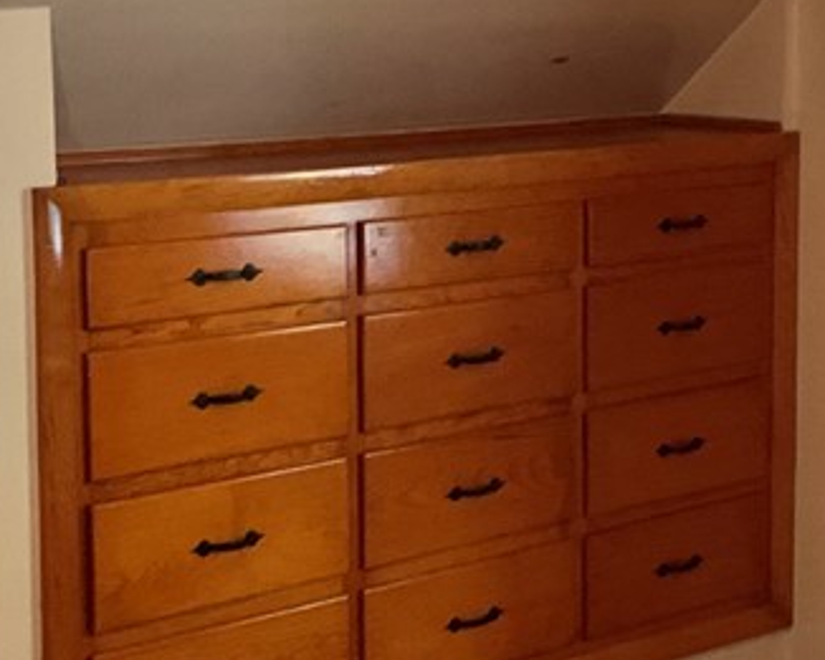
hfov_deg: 21.2
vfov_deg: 17.2
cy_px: 215
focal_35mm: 89
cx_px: 650
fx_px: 2174
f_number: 1.8
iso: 200
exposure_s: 1/60
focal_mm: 3
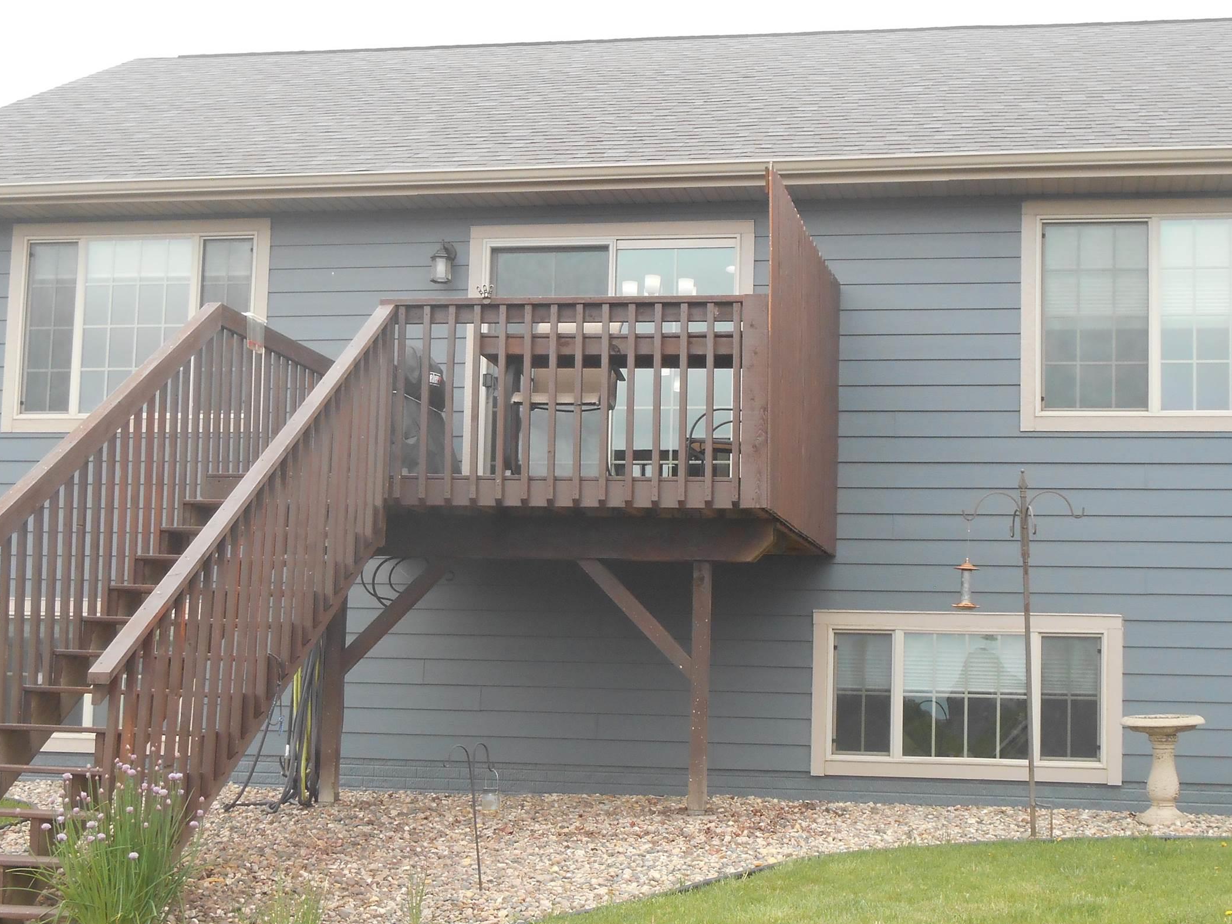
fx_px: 2135
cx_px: 651
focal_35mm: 60
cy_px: 575
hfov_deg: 32.2
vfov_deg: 24.4
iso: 140
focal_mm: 7.2
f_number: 3.9
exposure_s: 1/250
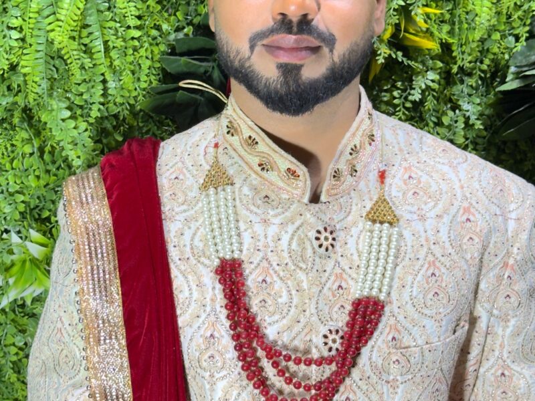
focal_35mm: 48
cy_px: 200
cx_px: 268
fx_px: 742
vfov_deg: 30.3
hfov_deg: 39.7
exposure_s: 1/100
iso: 50
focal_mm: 6.76
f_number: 1.78
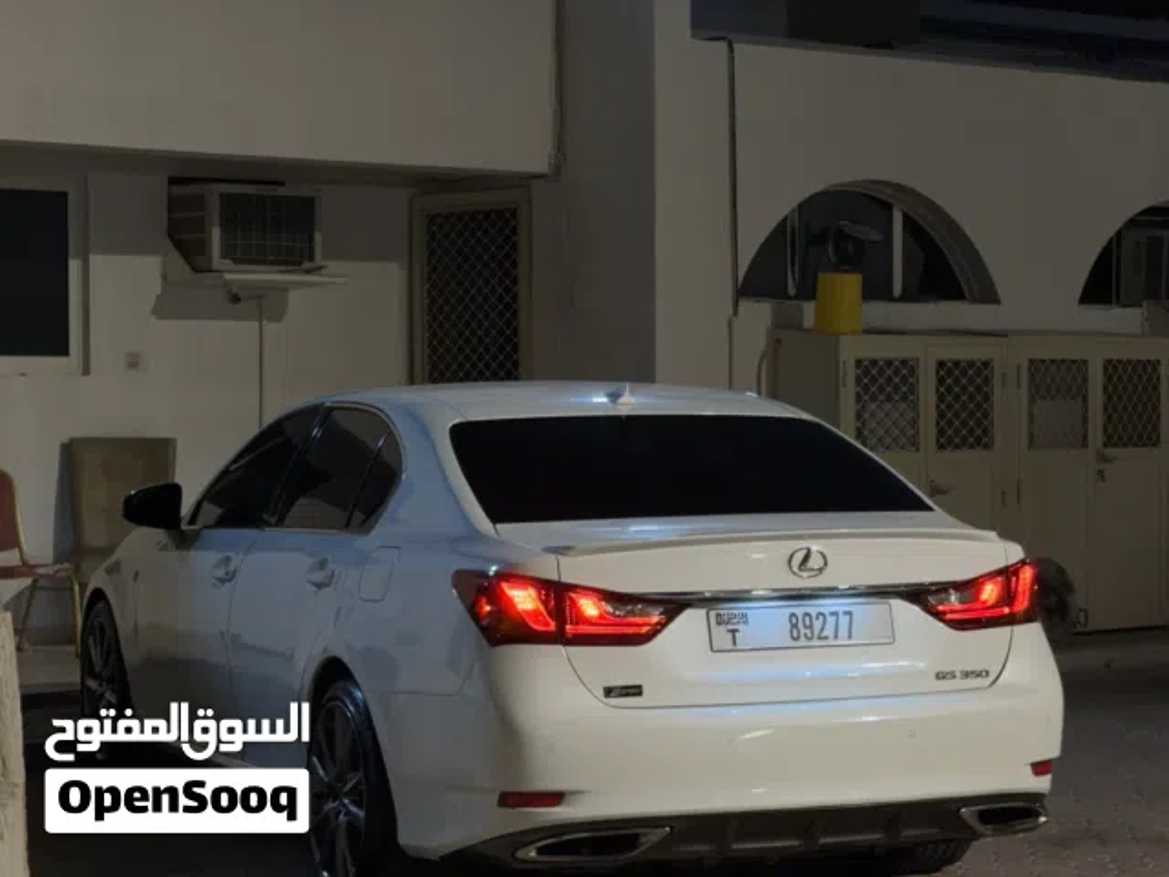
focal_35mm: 48
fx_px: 1621
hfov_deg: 39.7
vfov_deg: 30.3
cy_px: 438
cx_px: 584
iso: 200
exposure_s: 1/50
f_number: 1.78
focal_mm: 6.76
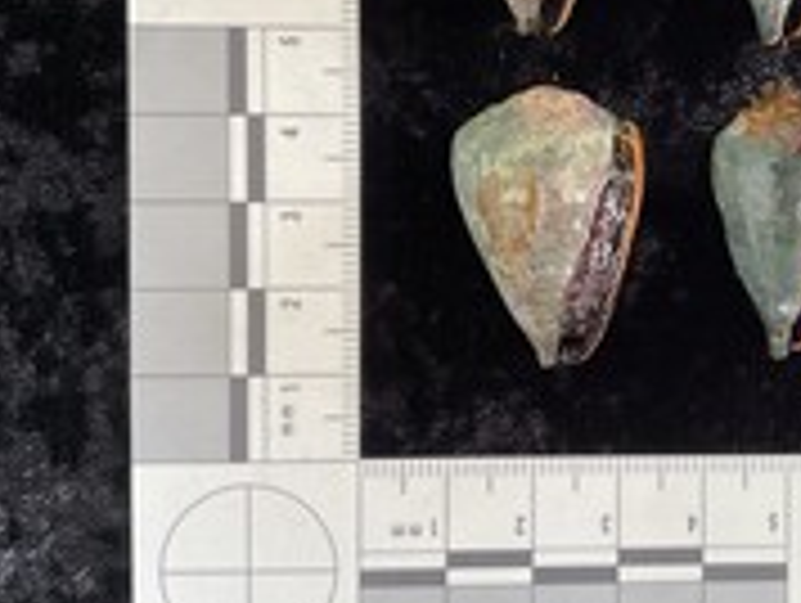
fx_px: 1321
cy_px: 182
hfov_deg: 32.4
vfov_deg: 25.5
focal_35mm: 57
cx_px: 684
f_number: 1.8
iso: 125
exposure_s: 1/60
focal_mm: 3
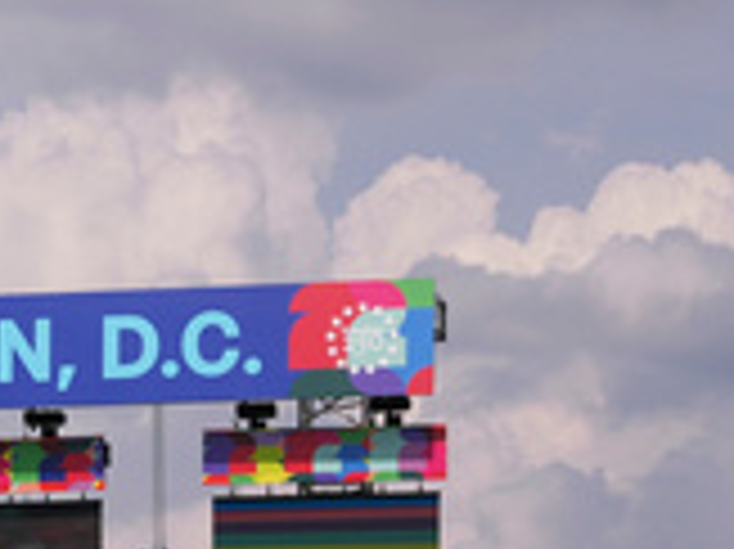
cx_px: -401
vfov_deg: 5.9
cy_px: 994
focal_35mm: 248
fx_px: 5255
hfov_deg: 7.8
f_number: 5
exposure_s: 1/800
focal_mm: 41
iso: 64
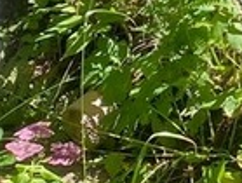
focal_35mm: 191
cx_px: 550
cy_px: -180
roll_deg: +1.9
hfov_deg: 9.4
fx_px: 1339
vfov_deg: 7.5
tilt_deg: -24.8
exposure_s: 1/429
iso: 32
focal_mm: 4.25
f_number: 1.8
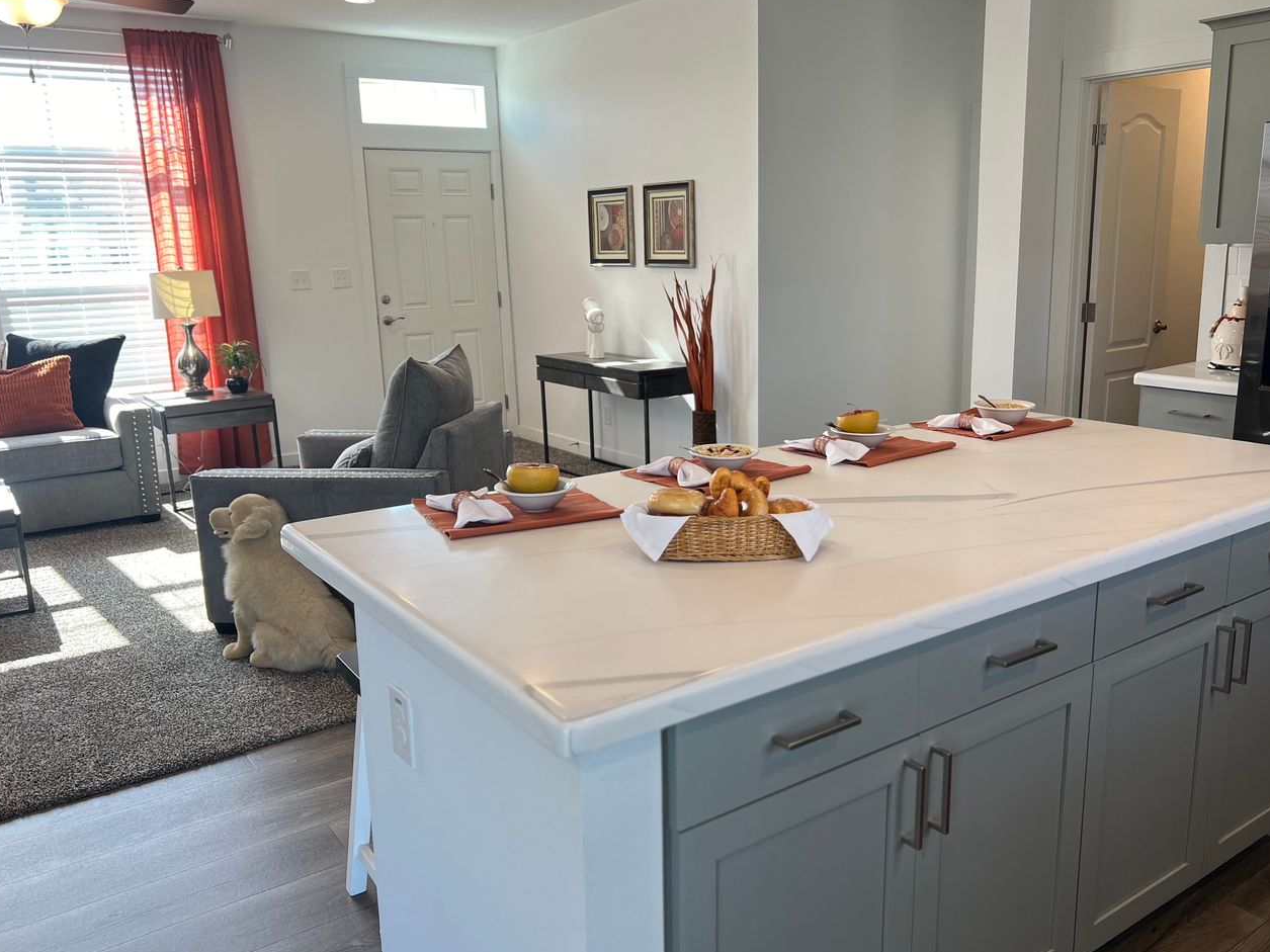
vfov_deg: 48.2
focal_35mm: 29
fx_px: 1064
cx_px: 681
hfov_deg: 61.6
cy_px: 470
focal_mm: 5.7
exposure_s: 1/120
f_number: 1.5
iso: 50
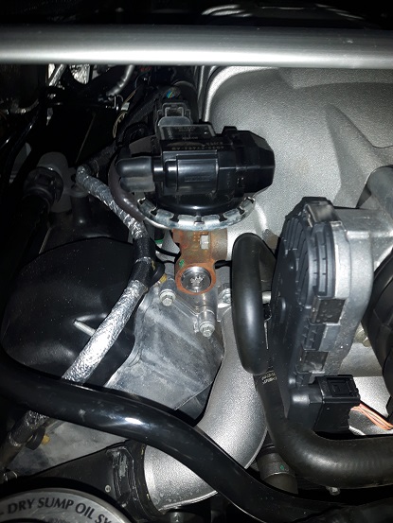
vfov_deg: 58.3
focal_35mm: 31
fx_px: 469
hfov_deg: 45.5
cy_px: 262
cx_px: 196
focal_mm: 3.7
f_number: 1.9
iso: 50
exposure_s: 1/33
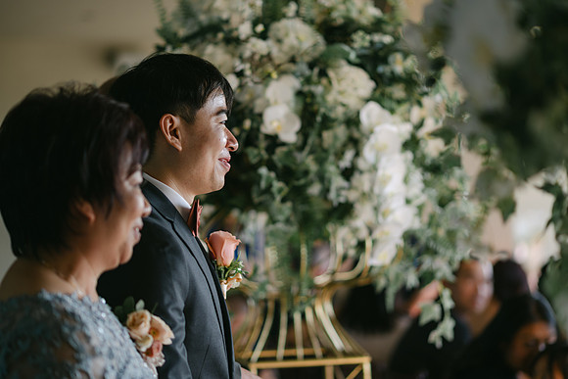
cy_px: 190
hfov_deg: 23.9
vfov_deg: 16.1
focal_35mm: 85
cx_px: 284
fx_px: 1341
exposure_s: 1/250
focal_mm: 85
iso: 180
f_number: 1.8
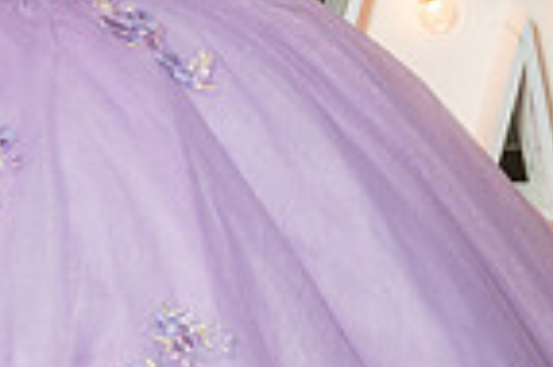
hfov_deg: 11.5
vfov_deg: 7.7
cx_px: -101
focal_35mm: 175
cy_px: -102
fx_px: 2685
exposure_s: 1/125
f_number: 5.6
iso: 640
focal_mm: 43
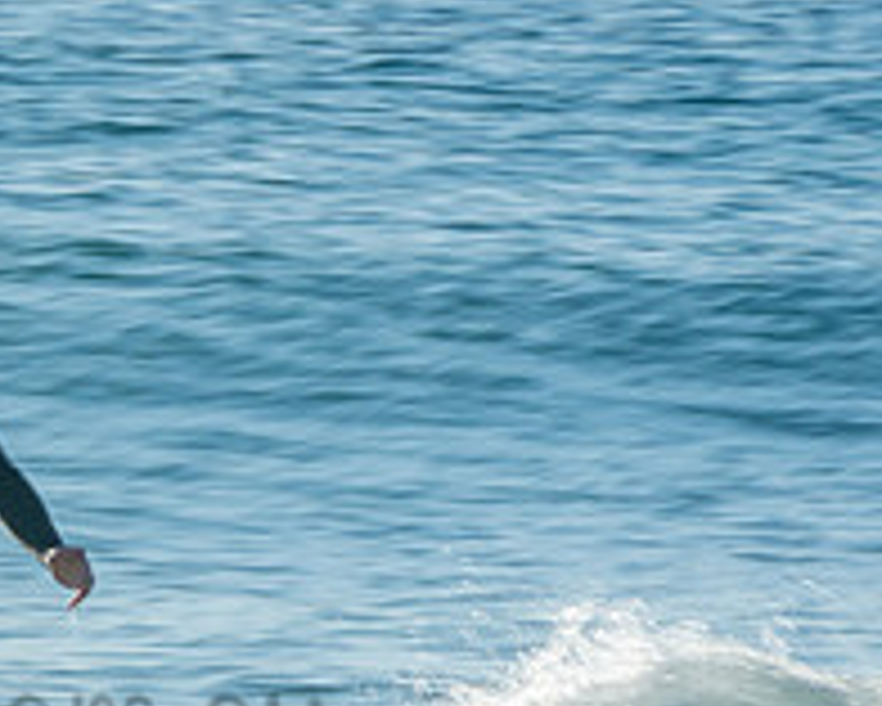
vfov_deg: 0.9
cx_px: -153
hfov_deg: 1.2
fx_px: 43432
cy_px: 677
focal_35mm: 1663
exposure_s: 1/30
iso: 100
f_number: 22
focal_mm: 400
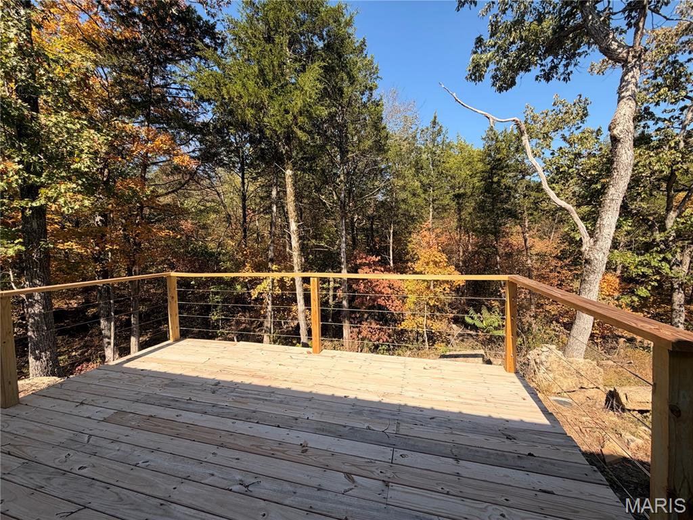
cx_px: 346
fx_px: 280
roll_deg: +0.8
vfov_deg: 85.7
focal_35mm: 14
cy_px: 260
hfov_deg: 102.1
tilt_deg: -2.3
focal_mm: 2.22
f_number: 2.2
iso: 40
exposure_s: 1/742
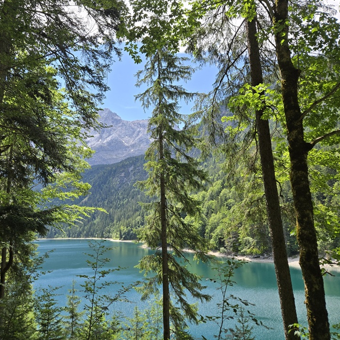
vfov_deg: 57.3
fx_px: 311
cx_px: 138
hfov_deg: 56.9
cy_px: 166
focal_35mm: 28
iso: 64
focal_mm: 5.4
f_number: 1.8
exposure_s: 1/2921
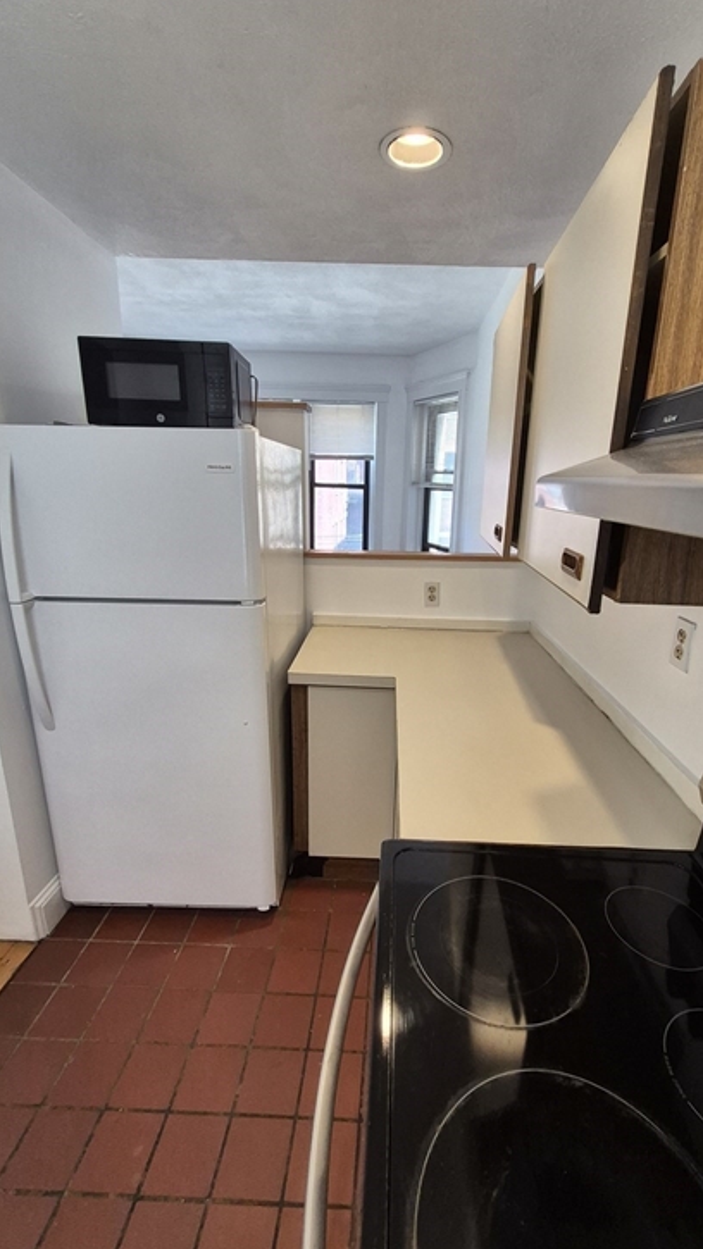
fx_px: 497
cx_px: 407
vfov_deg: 103.0
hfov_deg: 70.1
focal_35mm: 15
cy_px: 636
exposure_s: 1/60
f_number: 2.2
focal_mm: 1.74
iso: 200
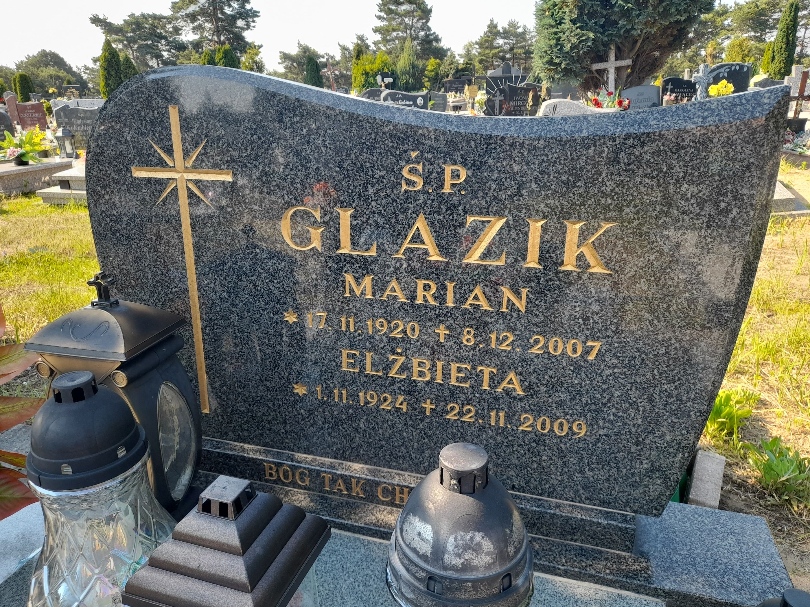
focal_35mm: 25
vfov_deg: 54.9
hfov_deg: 69.4
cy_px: 304
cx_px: 405
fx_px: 585
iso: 25
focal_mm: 4.6
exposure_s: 1/100
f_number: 2
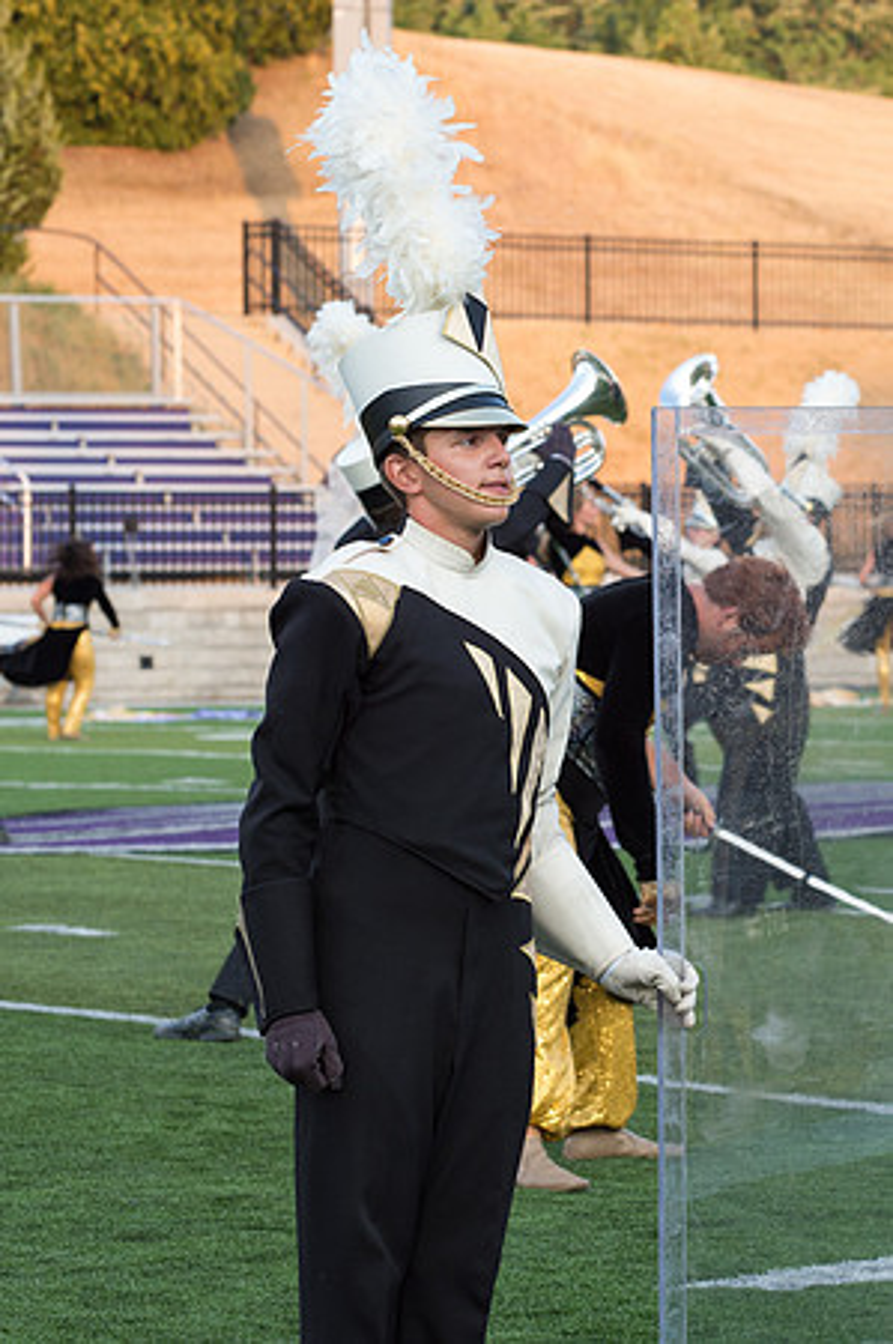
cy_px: 553
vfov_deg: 11.4
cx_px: 805
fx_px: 6727
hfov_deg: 7.6
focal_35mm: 180
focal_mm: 102
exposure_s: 1/320
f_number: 9
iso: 640
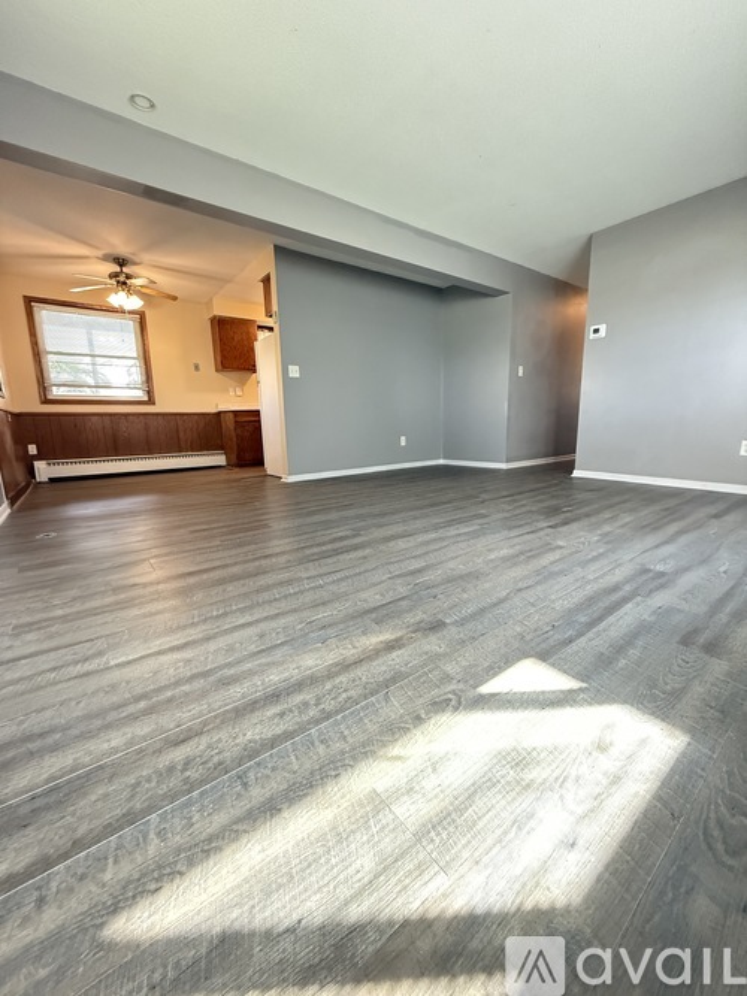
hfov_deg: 85.7
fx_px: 403
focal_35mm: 14
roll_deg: +1.0
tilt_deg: -9.8
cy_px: 498
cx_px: 374
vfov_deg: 102.1
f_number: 2.2
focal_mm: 2.22
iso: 800
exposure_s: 1/60
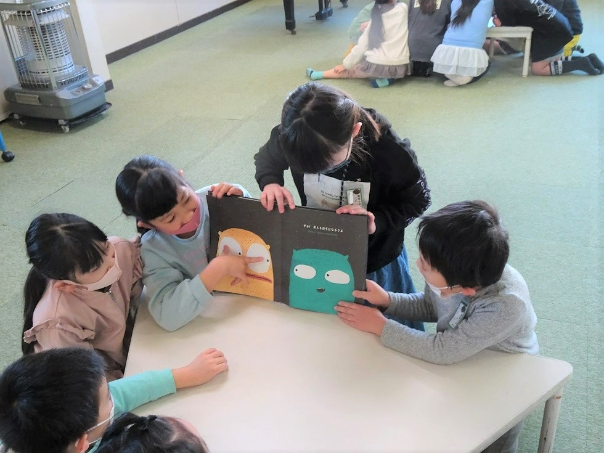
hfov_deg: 54.0
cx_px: 302
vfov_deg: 41.8
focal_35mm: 34
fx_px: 593
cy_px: 226
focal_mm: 5.79
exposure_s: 1/40
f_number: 4
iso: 400
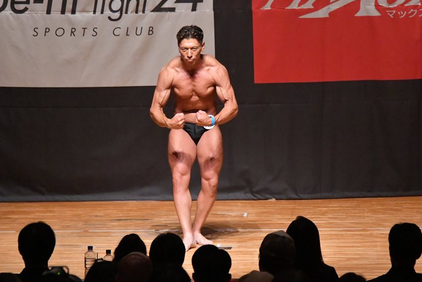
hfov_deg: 7.4
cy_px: 140
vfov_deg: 4.9
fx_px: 3282
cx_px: 213
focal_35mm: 280
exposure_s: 1/400
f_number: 5.6
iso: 12800
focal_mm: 180
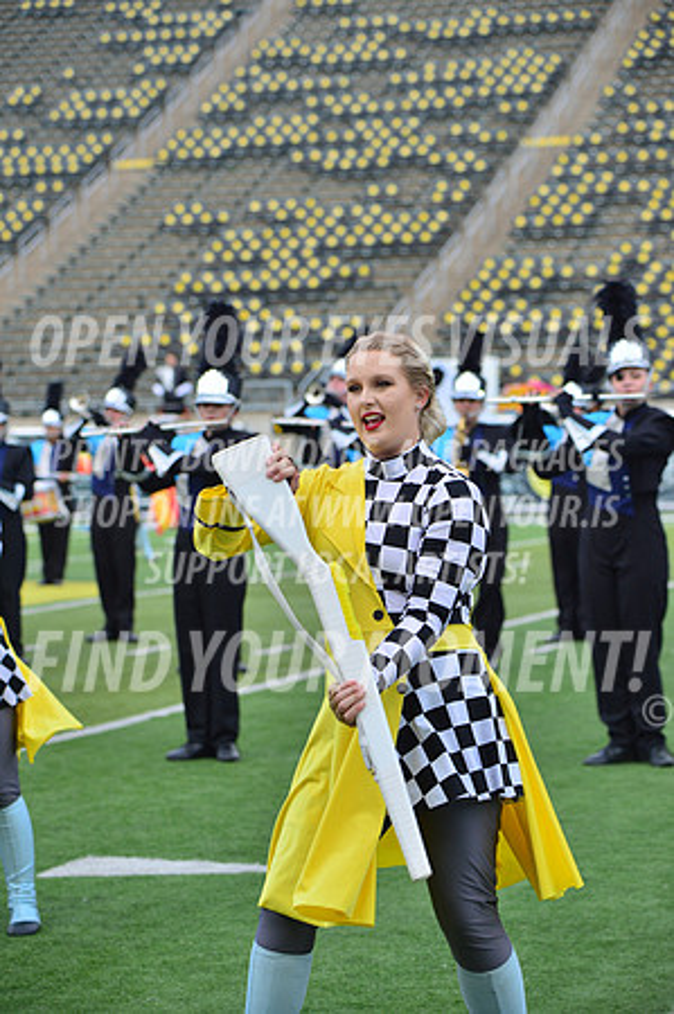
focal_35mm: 120
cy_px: 507
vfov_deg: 17.1
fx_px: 3378
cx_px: 337
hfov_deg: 11.4
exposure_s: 1/800
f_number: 5.6
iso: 200
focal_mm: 120
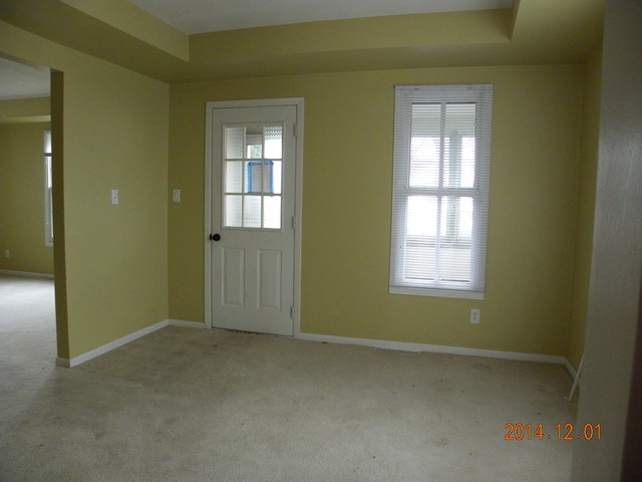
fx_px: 482
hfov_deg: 67.3
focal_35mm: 26
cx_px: 321
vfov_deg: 53.1
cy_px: 241
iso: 385
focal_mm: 4.6
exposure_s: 1/67.8
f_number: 2.8
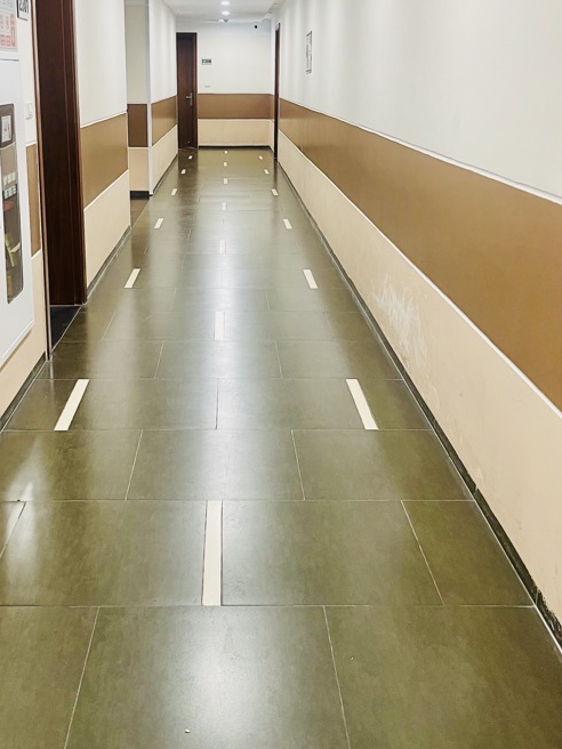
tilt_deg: -11.8
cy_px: 256
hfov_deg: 36.8
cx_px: 248
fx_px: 844
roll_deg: -1.3
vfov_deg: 47.2
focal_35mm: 39
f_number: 1.6
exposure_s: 1/50
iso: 100
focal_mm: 5.1
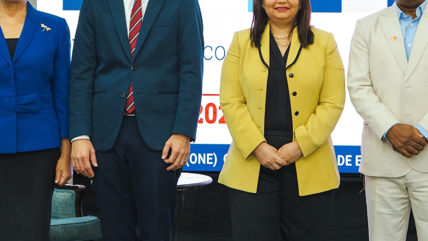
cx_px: 289
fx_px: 817
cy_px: 62
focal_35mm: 72
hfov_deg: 29.1
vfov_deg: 16.7
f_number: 4
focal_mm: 37
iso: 2000
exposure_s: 1/60
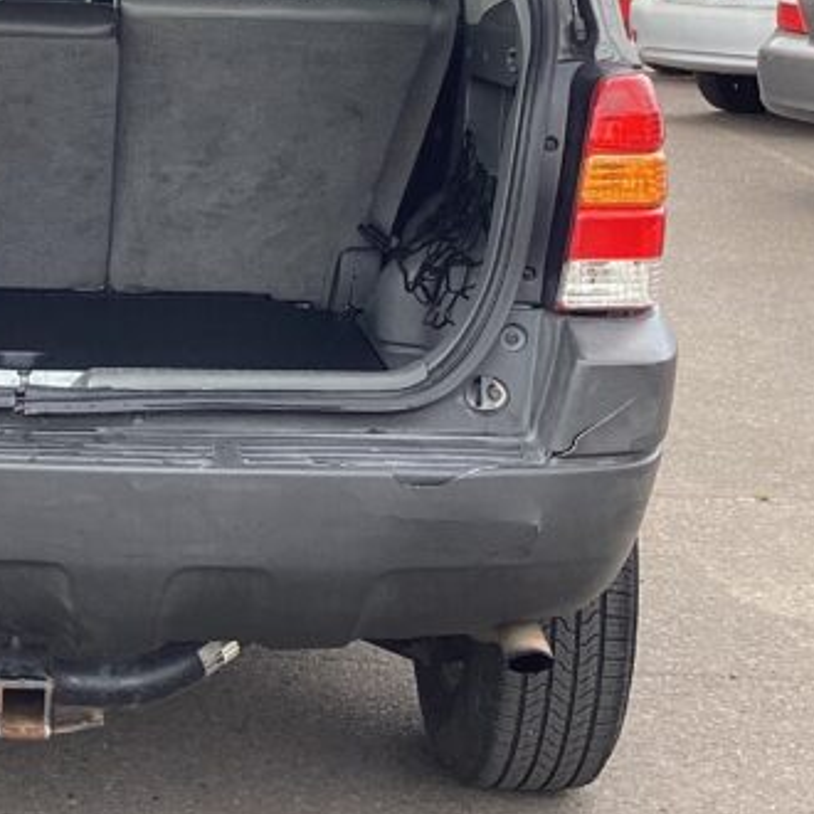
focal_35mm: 85
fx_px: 2261
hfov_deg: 19.9
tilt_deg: -6.0
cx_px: 44
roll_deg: -0.9
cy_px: 104
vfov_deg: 20.1
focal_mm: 3.3
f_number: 2.4
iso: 25
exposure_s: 1/165
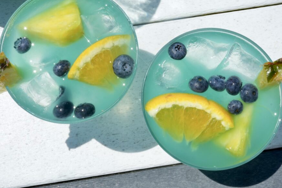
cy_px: 84
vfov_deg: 28.5
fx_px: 370
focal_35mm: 47
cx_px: 140
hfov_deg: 41.7
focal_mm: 26.8
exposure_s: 1/250
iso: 400
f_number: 22
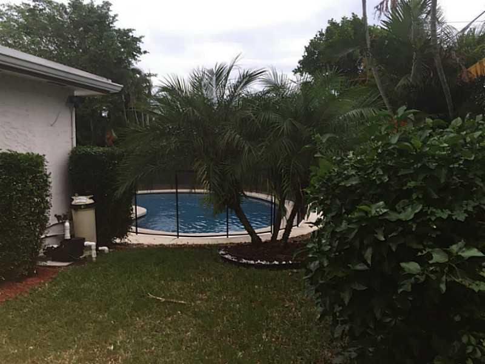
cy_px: 182
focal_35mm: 29
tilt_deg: -4.7
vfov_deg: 48.2
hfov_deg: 61.7
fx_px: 406
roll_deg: +0.0
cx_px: 242
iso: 32
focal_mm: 4.15
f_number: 2.2
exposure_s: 1/412
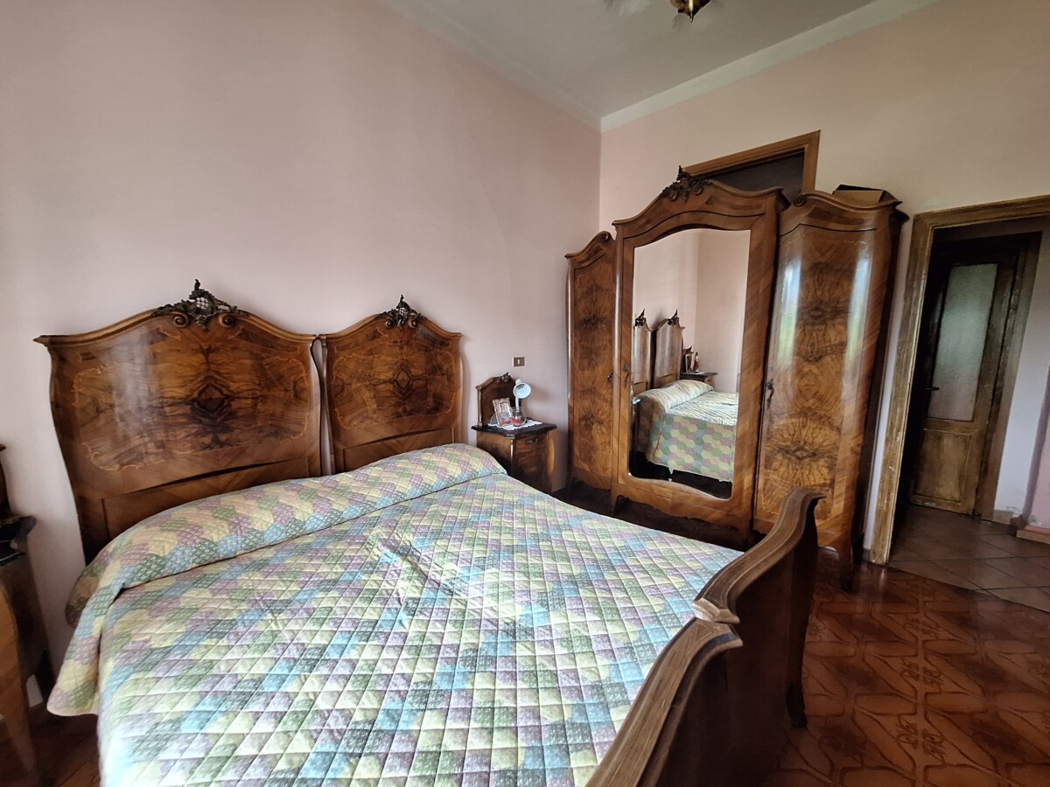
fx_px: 394
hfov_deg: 106.2
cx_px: 525
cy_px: 394
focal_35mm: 13
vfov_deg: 89.9
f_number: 2.2
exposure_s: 1/50
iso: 160
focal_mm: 1.74
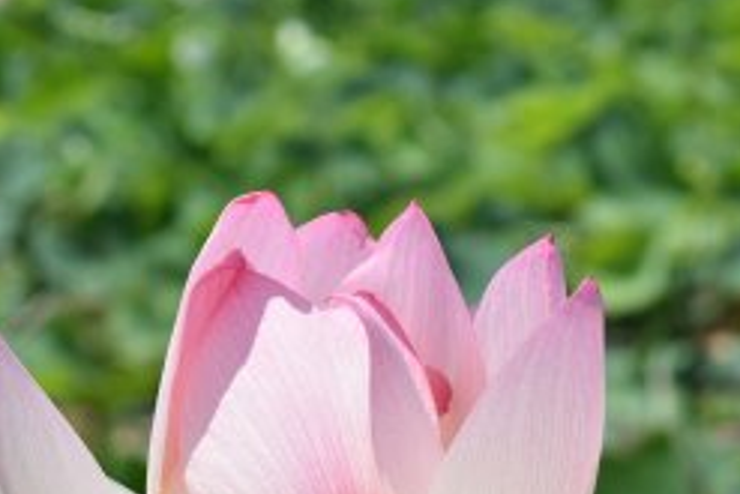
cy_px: 593
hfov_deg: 10.1
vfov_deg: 6.7
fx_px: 4201
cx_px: 434
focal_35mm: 204
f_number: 5.6
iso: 200
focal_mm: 55
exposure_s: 1/1250
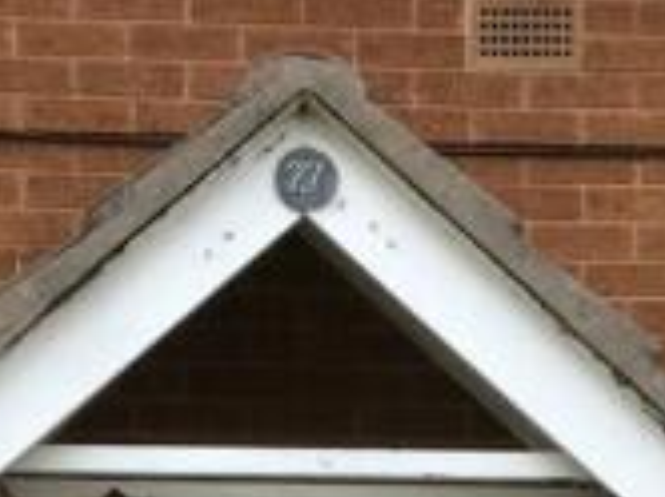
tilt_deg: +0.1
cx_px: 335
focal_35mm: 113
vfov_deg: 12.3
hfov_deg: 17.4
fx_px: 2168
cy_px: 804
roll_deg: +0.9
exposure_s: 1/602
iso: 32
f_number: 2.4
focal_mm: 3.3
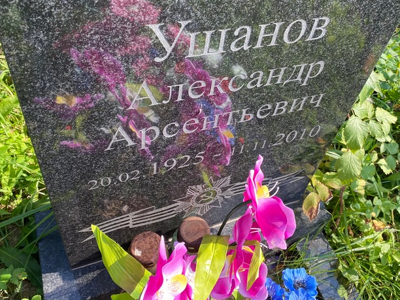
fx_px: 393
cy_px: 111
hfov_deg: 53.9
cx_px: 216
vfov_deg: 41.5
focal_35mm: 34
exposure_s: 1/415
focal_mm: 4.25
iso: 32
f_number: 1.8
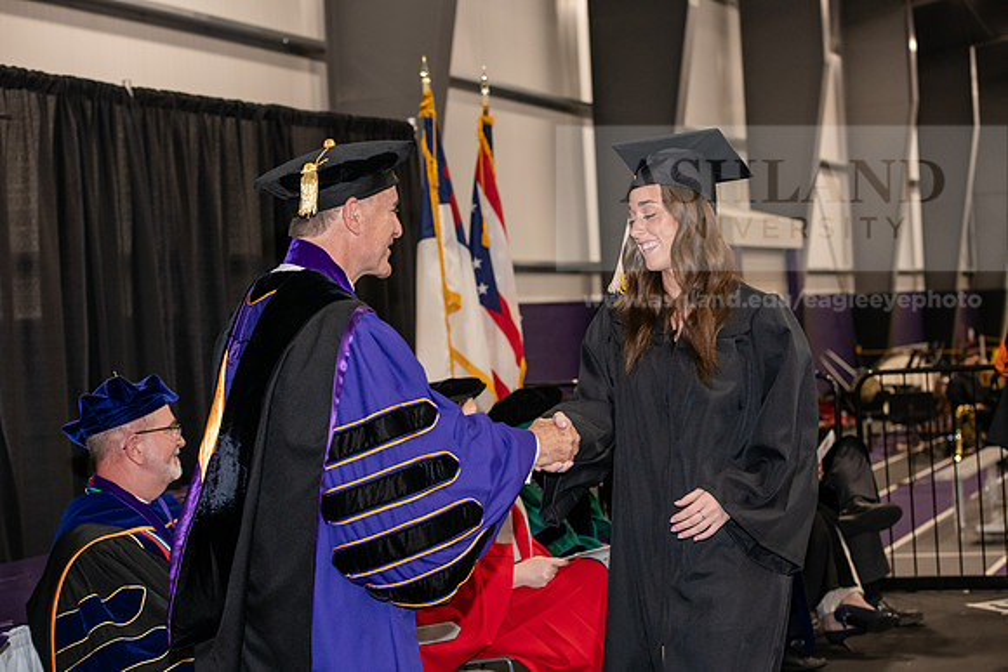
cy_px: 336
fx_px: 1960
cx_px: 504
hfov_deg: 28.8
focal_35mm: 70
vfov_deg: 19.5
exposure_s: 1/200
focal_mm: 70
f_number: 5
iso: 2500
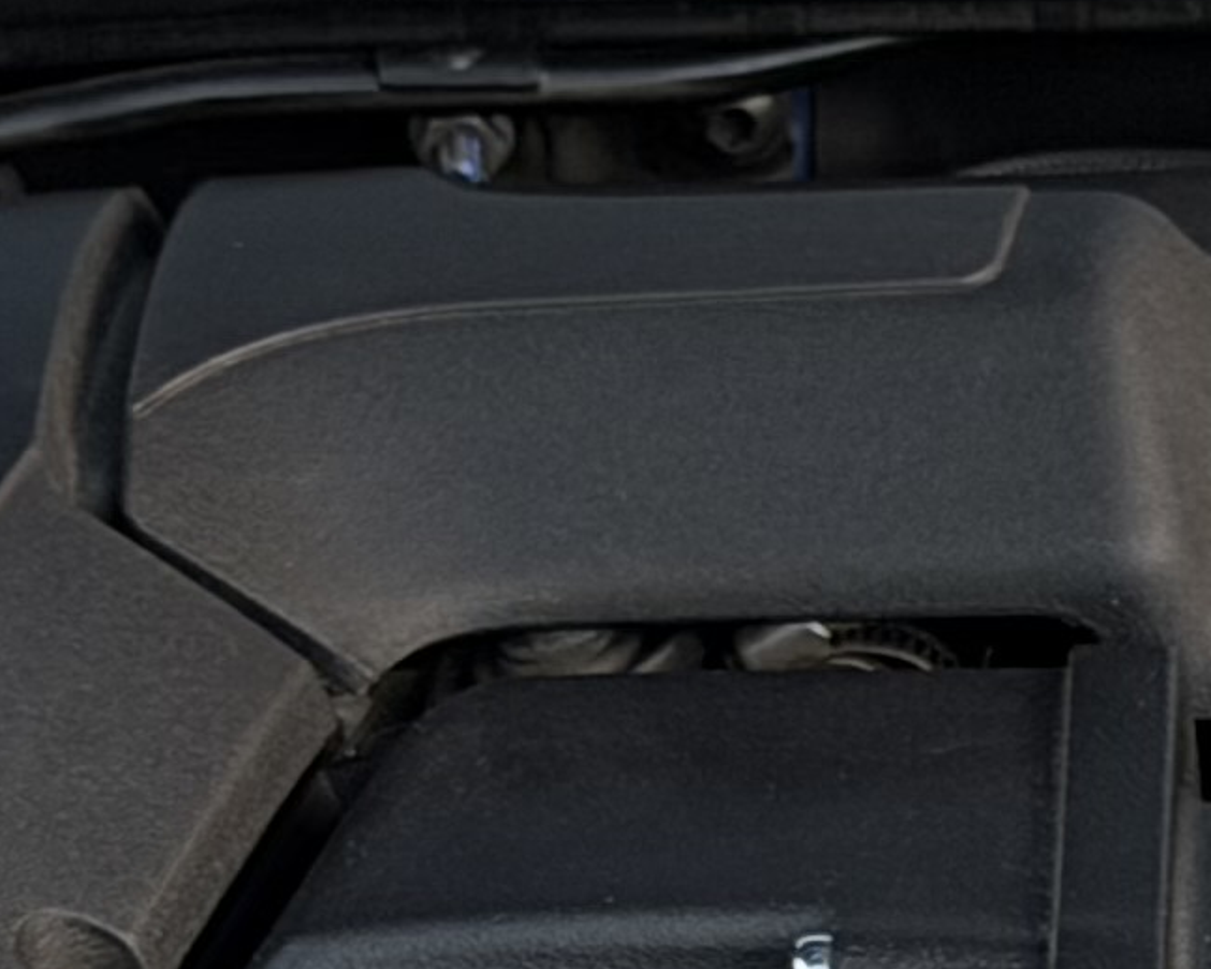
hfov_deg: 6.5
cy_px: 1573
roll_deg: +1.2
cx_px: 1720
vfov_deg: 5.2
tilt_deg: -36.5
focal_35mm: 292
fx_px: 10469
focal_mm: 6.76
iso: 100
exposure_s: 1/66
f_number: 1.78
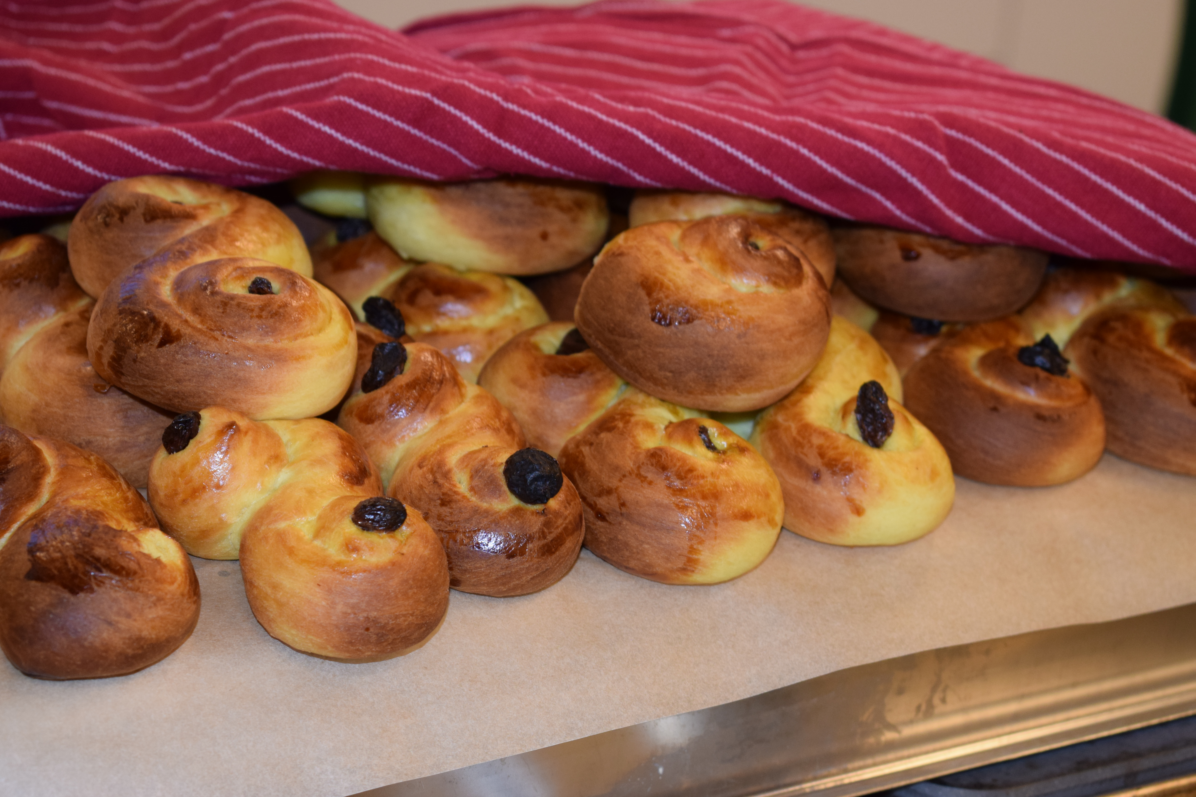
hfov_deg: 24.6
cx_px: 598
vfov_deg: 16.6
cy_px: 398
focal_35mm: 82
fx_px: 2741
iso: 900
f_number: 5.6
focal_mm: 55
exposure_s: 1/60
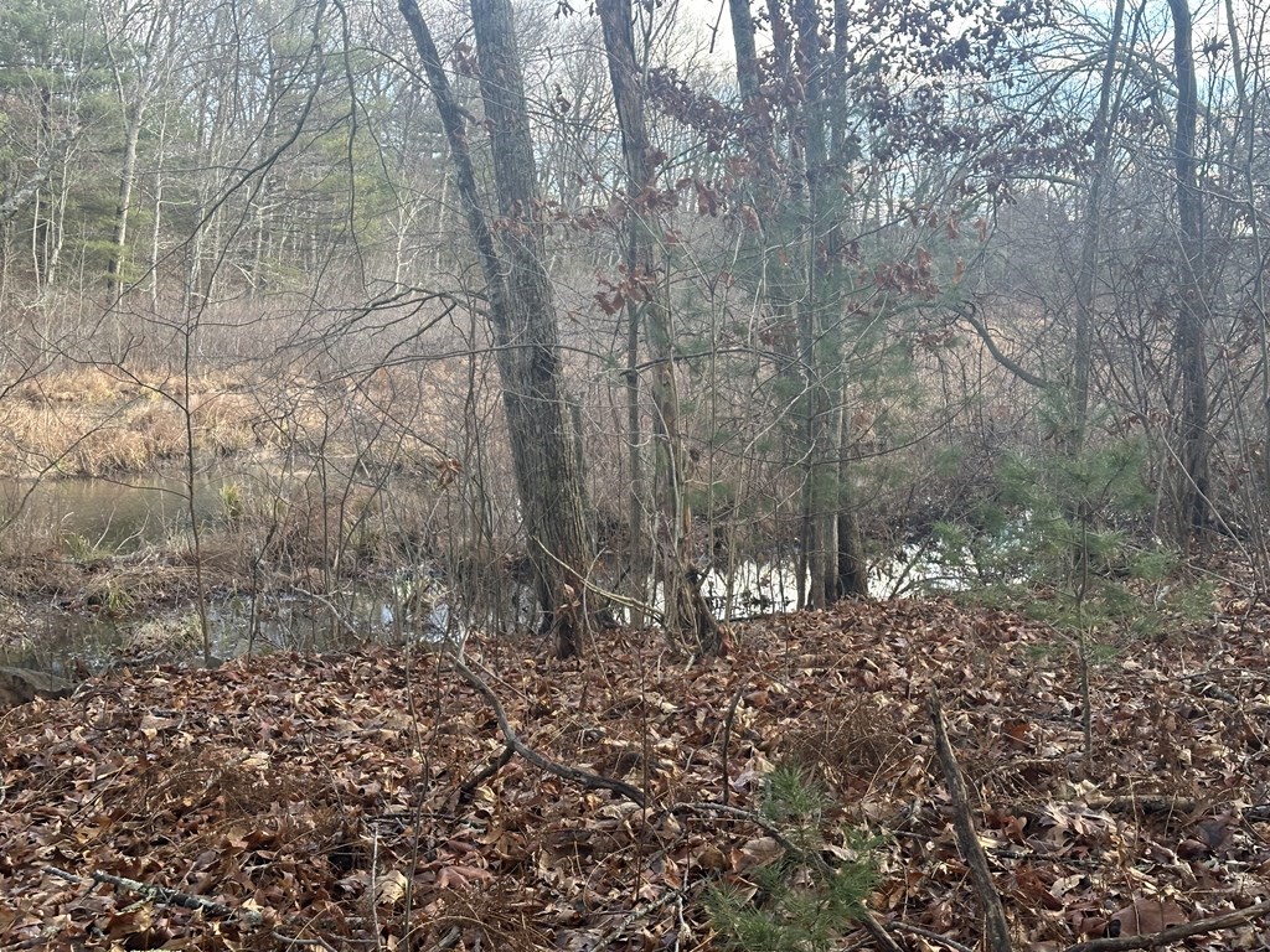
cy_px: 476
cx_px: 635
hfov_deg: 39.7
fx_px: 1761
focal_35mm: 48
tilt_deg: -5.7
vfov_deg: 30.3
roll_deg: +2.3
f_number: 1.78
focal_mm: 6.86
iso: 64
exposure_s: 1/287
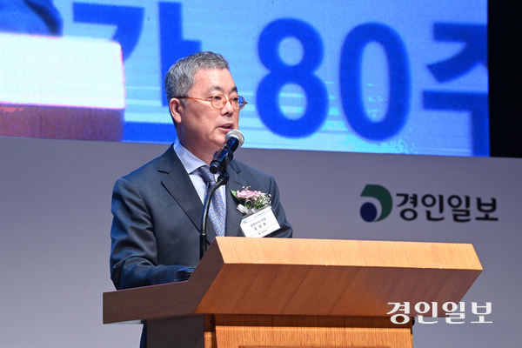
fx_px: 2900
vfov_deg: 6.9
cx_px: 261
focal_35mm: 200
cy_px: 174
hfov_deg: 10.3
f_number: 9
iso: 4000
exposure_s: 1/200
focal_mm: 200
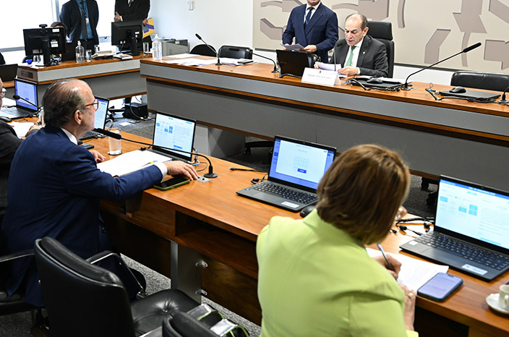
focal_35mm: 44
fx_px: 621
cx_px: 221
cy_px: 142
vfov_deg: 30.3
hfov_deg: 44.5
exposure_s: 1/100
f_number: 2.8
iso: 1250
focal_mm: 24
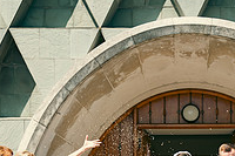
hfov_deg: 21.6
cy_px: 215
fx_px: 607
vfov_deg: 14.0
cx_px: 192
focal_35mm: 93
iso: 100
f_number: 3.5
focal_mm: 32
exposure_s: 1/800
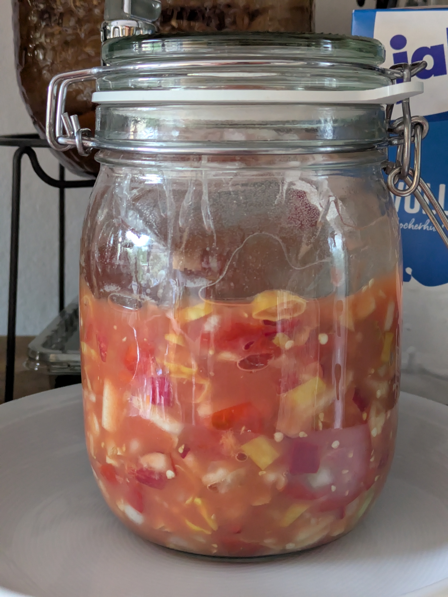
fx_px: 879
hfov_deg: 28.6
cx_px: 224
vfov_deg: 37.5
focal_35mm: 51
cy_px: 298
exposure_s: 1/50
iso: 612
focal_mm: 5.43
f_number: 1.89
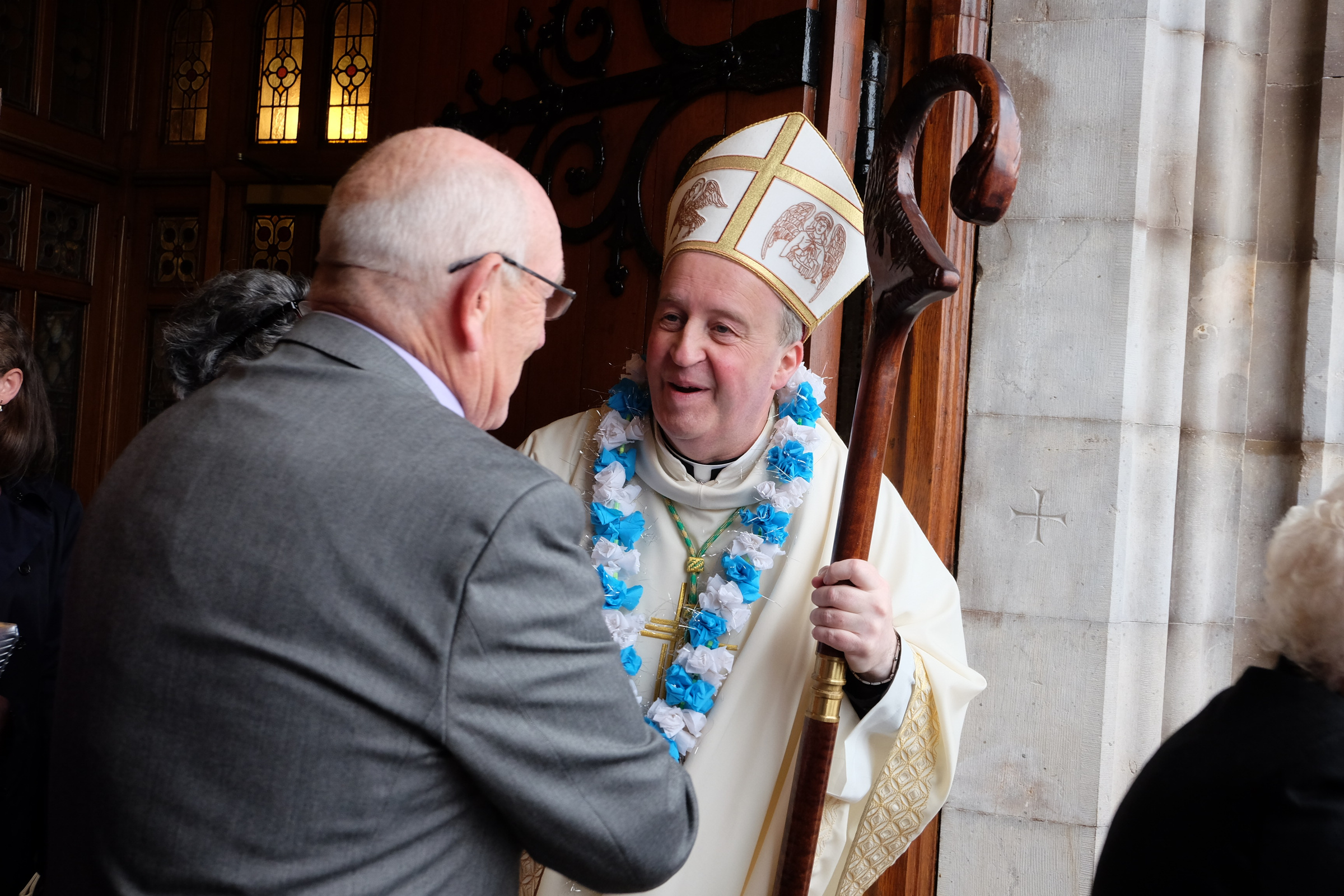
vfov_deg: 37.9
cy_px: 448
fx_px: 1307
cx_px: 672
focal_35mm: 35
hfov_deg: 54.4
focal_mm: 23.2
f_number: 5
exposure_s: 1/100
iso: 800
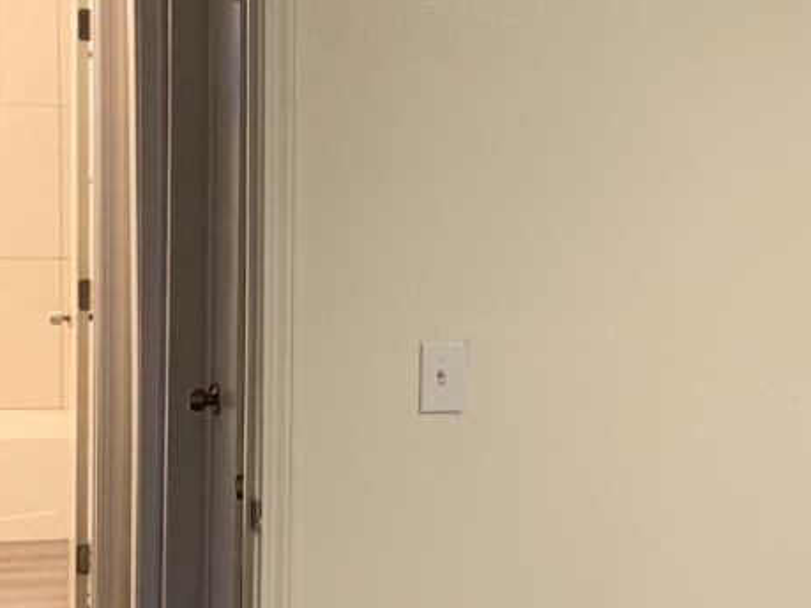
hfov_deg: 22.9
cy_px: 315
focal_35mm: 85
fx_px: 1991
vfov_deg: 17.4
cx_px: 558
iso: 250
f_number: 1.8
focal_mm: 4.25
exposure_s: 1/60
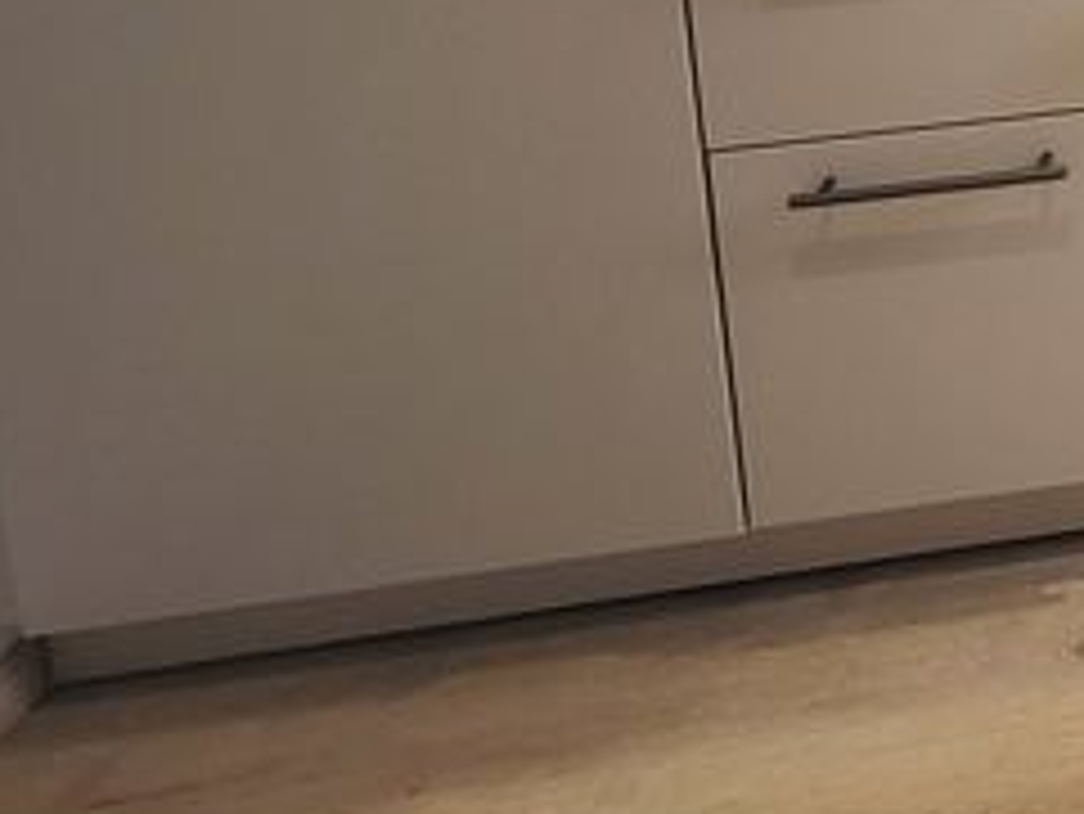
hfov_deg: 22.9
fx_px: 1692
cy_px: -675
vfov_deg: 19.6
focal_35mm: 54
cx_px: 1871
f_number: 2.2
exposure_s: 1/50
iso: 100
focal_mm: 1.74
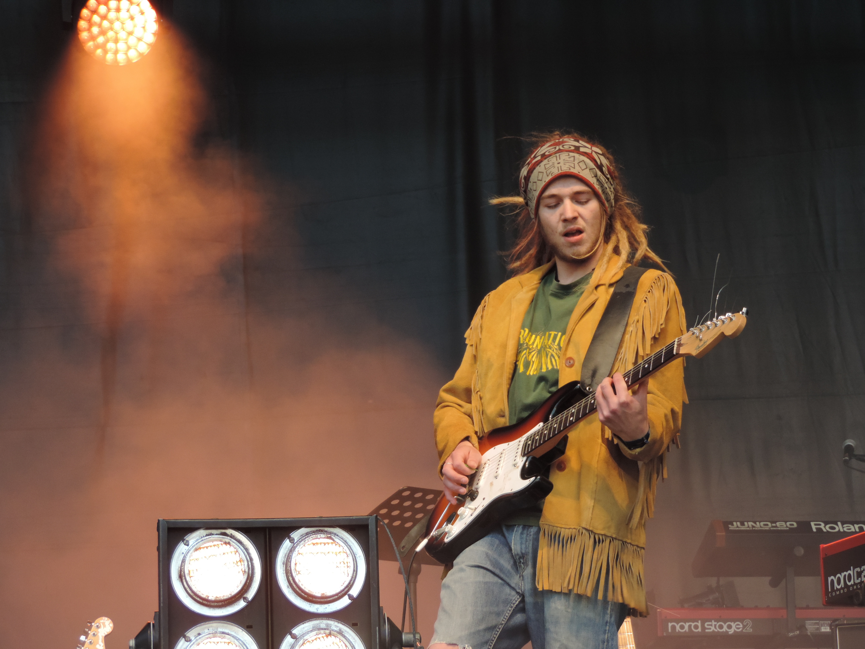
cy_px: 324
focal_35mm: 135
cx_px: 432
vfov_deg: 11.0
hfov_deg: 14.6
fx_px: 3373
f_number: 4.3
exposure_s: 1/125
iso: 220
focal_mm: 24
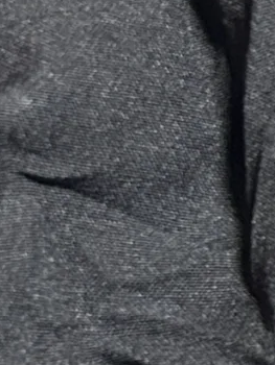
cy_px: 262
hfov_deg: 7.0
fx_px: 2010
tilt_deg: -57.3
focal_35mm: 190
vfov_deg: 10.4
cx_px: 847
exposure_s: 1/33
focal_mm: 5.7
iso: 500
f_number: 1.5
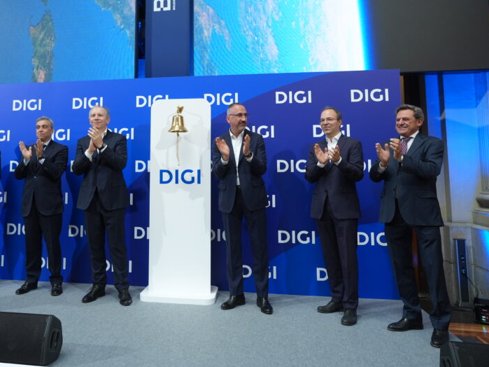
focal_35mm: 31
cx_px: 178
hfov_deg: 57.5
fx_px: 438
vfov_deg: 45.0
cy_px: 132
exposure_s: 1/250
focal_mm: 22
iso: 800
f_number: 3.2
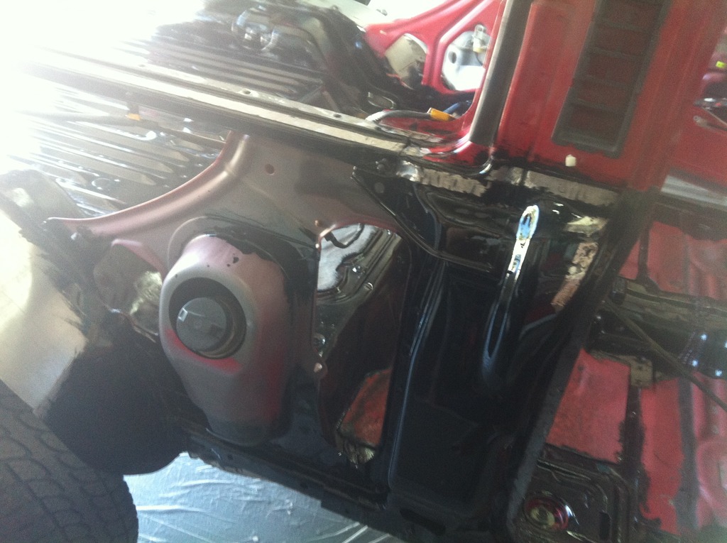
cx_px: 364
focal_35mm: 35
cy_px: 272
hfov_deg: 52.7
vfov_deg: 40.6
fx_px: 734
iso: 160
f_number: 2.8
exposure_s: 1/15
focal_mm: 3.85
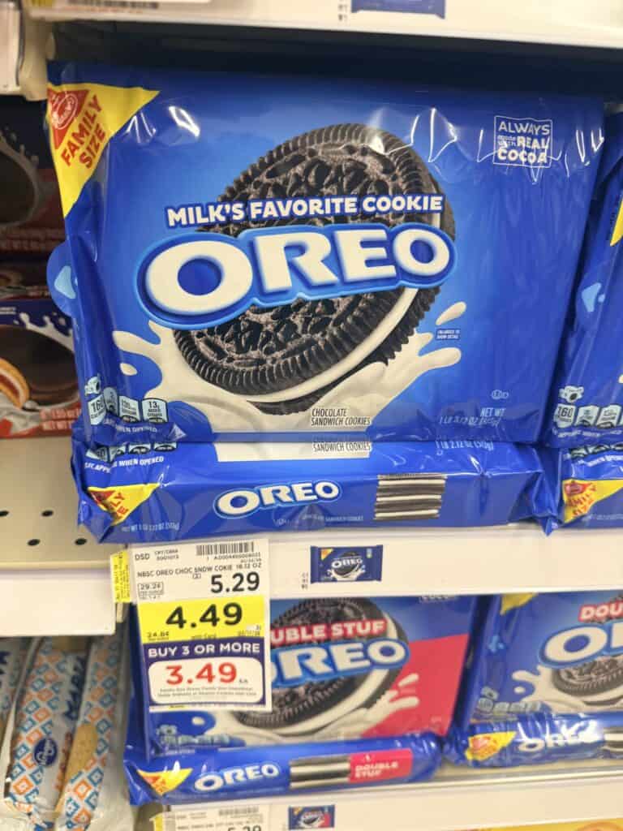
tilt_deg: -30.6
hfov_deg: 56.8
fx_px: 576
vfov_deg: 71.6
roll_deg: -3.3
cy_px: 416
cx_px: 312
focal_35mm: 24
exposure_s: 1/64
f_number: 1.78
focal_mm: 6.76
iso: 160
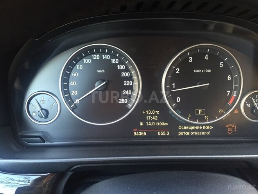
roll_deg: +0.5
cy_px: 97
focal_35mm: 29
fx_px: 216
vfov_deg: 48.2
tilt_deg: -23.5
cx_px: 129
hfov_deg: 61.7
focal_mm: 4.15
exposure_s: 1/33
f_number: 2.2
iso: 160
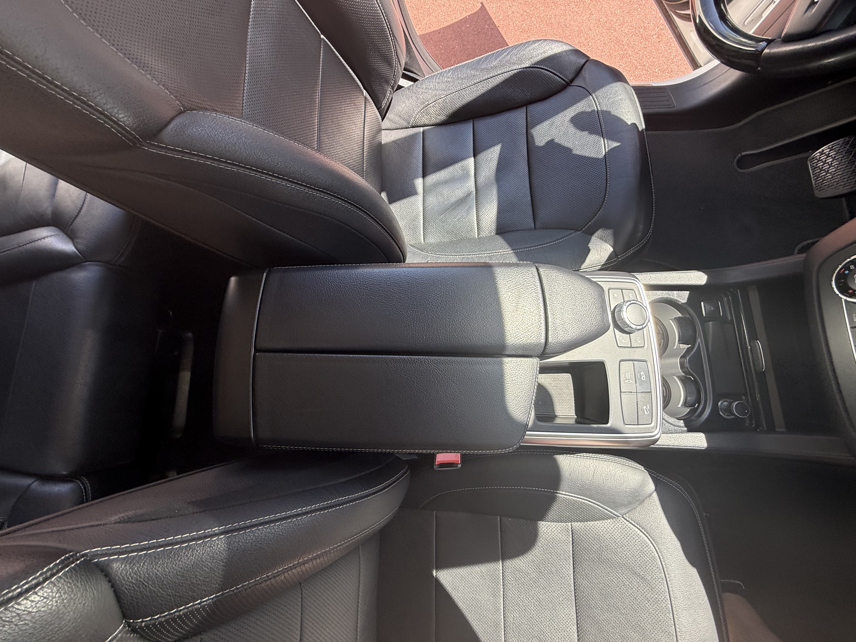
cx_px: 428
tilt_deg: -76.5
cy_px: 321
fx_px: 346
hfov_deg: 102.1
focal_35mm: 14
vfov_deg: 85.7
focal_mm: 2.22
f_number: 2.2
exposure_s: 1/258
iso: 64
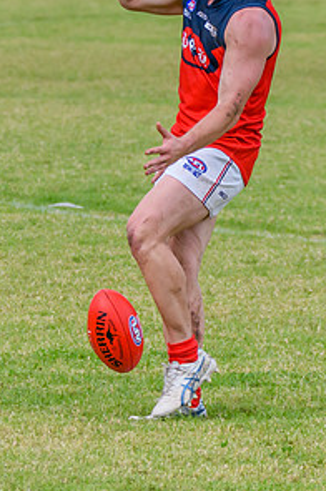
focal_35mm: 547
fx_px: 7447
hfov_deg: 2.5
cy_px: 137
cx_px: 172
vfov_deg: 3.8
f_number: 5
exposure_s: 1/2000
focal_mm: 150
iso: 800
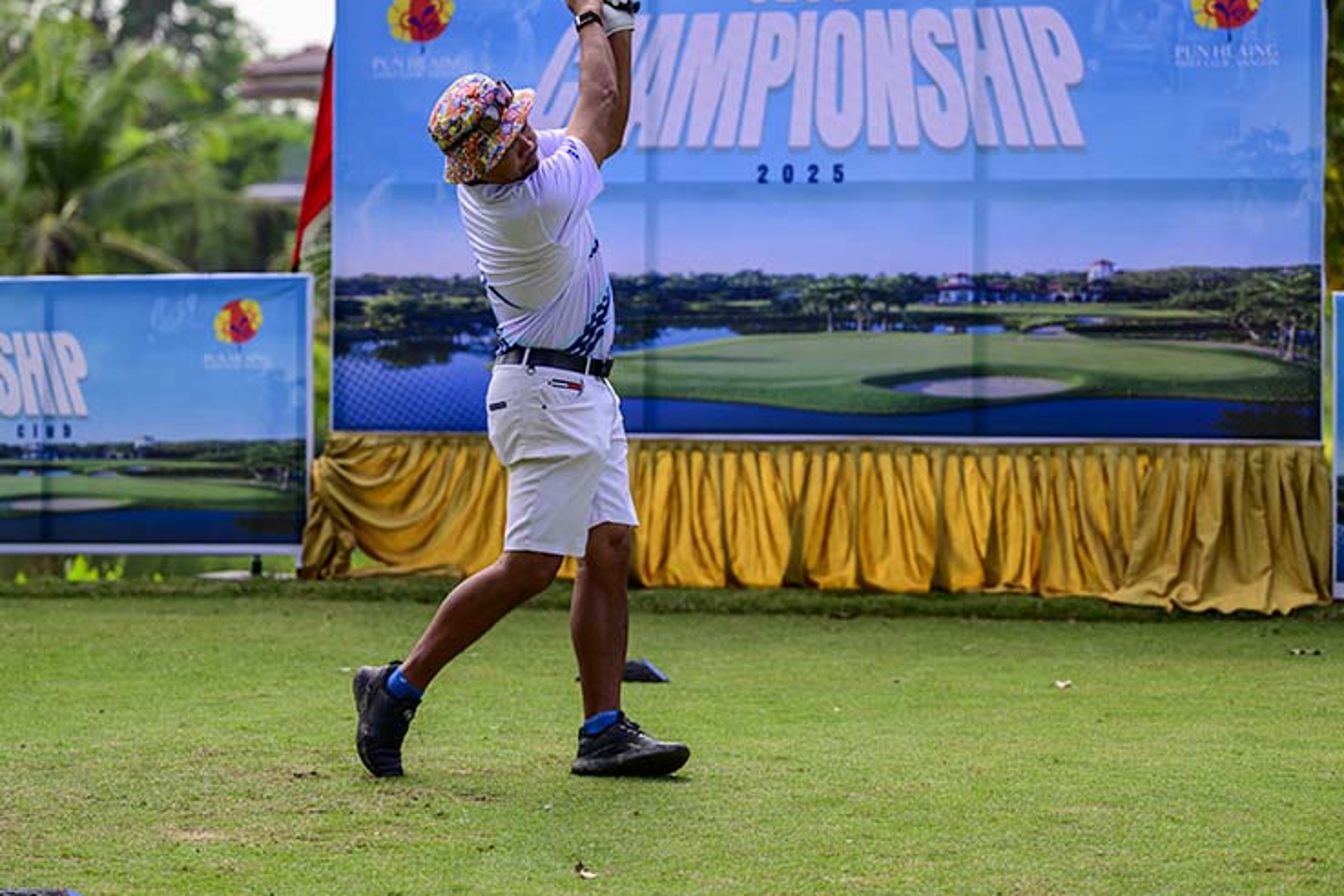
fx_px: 4329
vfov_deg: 11.8
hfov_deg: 17.6
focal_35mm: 116
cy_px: 330
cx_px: 613
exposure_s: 1/1600
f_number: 2.8
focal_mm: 89
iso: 180
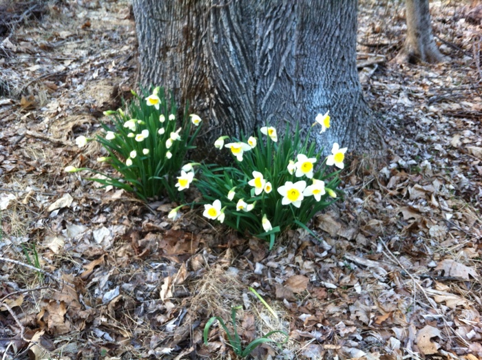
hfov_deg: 52.7
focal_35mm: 35
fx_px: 487
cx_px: 241
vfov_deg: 40.6
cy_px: 180
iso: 80
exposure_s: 1/24
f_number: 2.8
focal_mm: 3.85
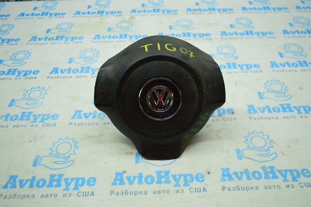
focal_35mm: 33
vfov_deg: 39.9
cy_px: 104
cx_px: 156
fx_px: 285
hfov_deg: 57.3
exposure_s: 1/1000
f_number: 3.8
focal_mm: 22
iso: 6400
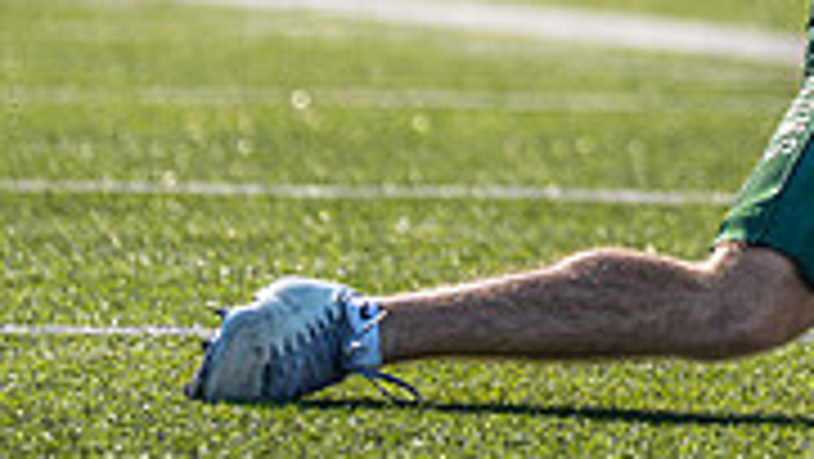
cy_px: -230
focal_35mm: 659
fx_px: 14230
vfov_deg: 1.8
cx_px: 986
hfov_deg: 3.3
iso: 160
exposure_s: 1/1600
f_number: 2.8
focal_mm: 157
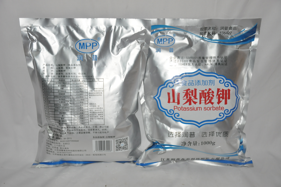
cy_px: 94
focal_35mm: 52
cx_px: 140
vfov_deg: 25.7
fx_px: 409
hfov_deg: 37.9
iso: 1000
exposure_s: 1/60
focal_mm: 35
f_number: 4.5
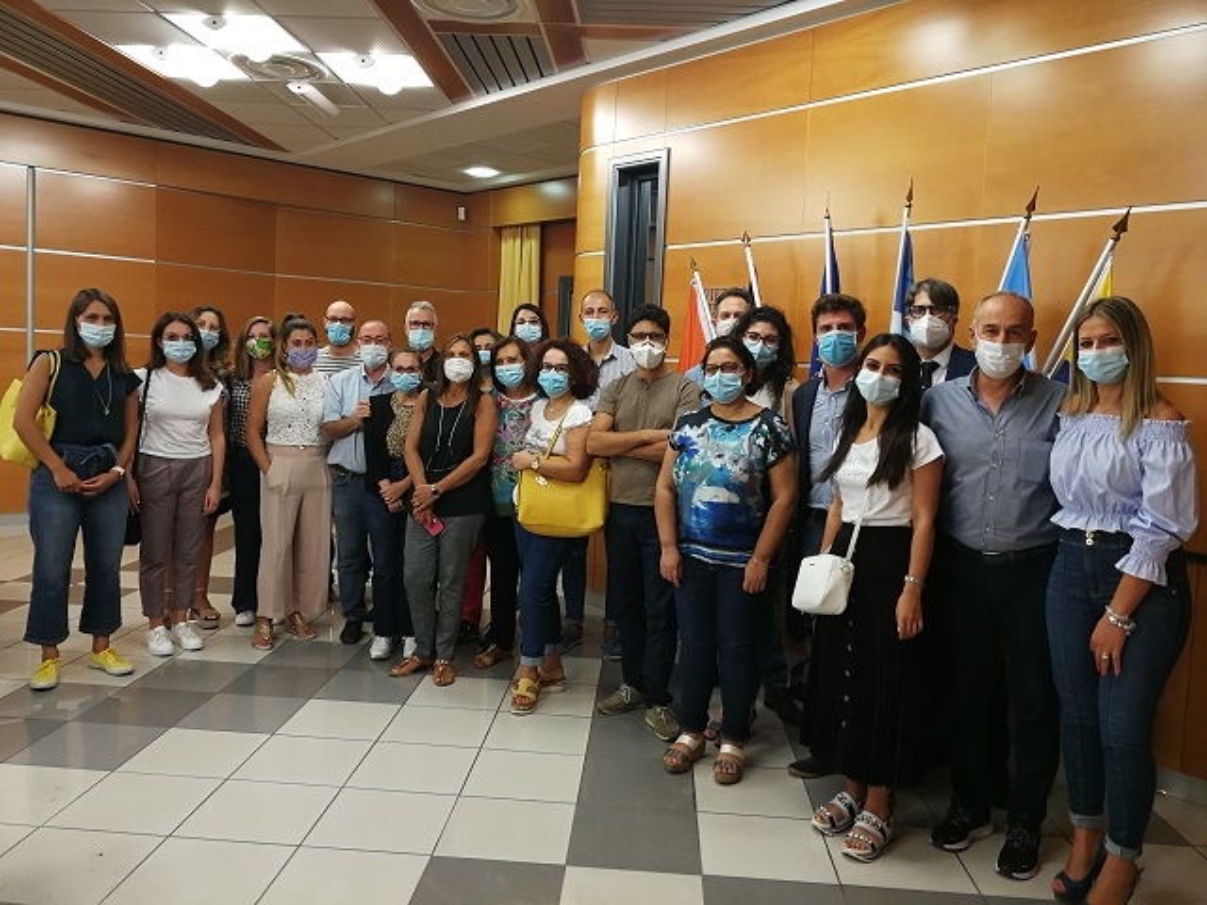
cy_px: 452
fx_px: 941
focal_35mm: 27
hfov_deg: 65.3
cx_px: 604
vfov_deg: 51.4
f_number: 2.2
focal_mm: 3.95
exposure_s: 1/50
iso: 160
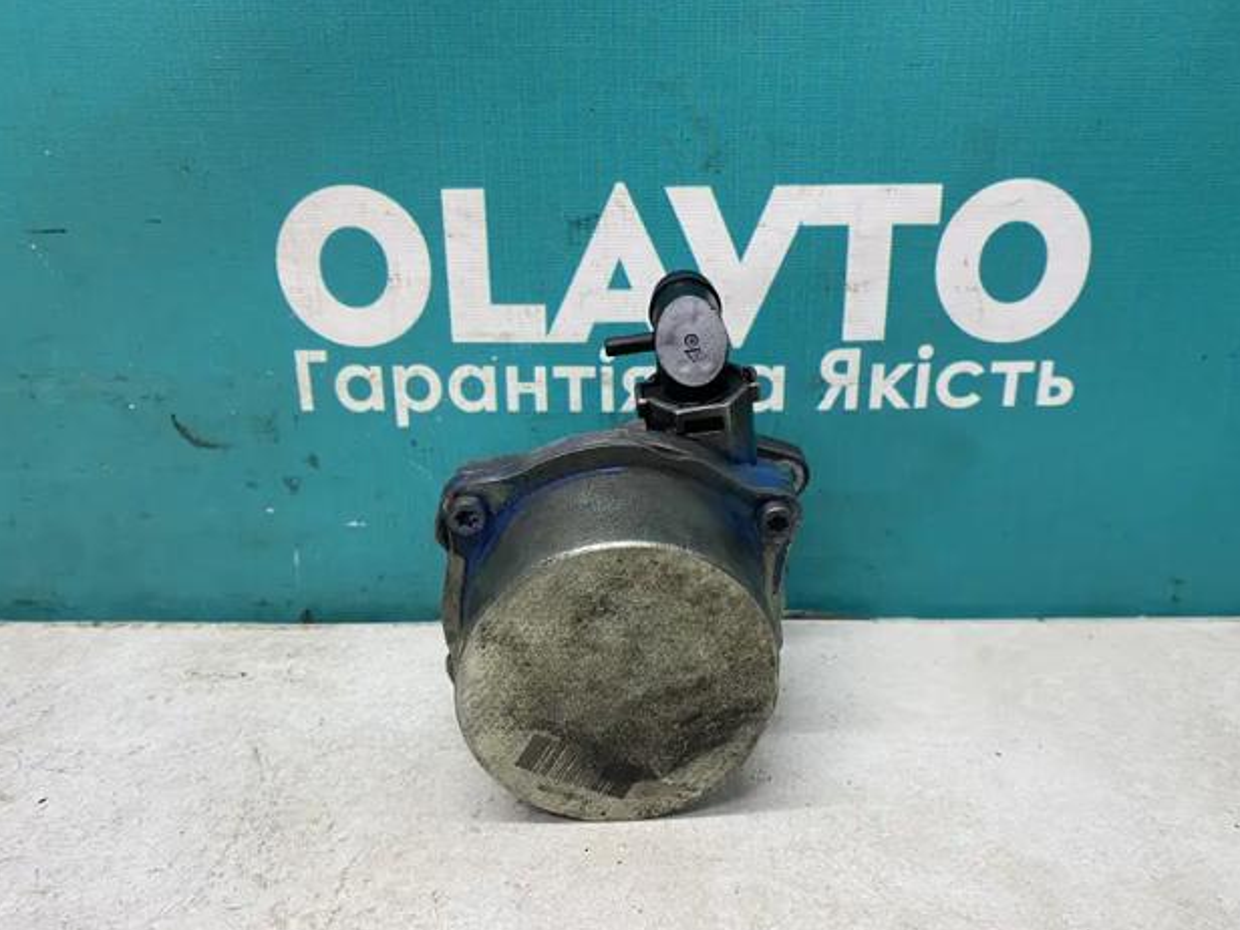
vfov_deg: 51.3
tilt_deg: -19.8
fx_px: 967
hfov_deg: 65.3
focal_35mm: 27
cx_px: 628
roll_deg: +1.4
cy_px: 479
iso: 80
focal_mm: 4.25
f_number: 1.8
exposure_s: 1/50
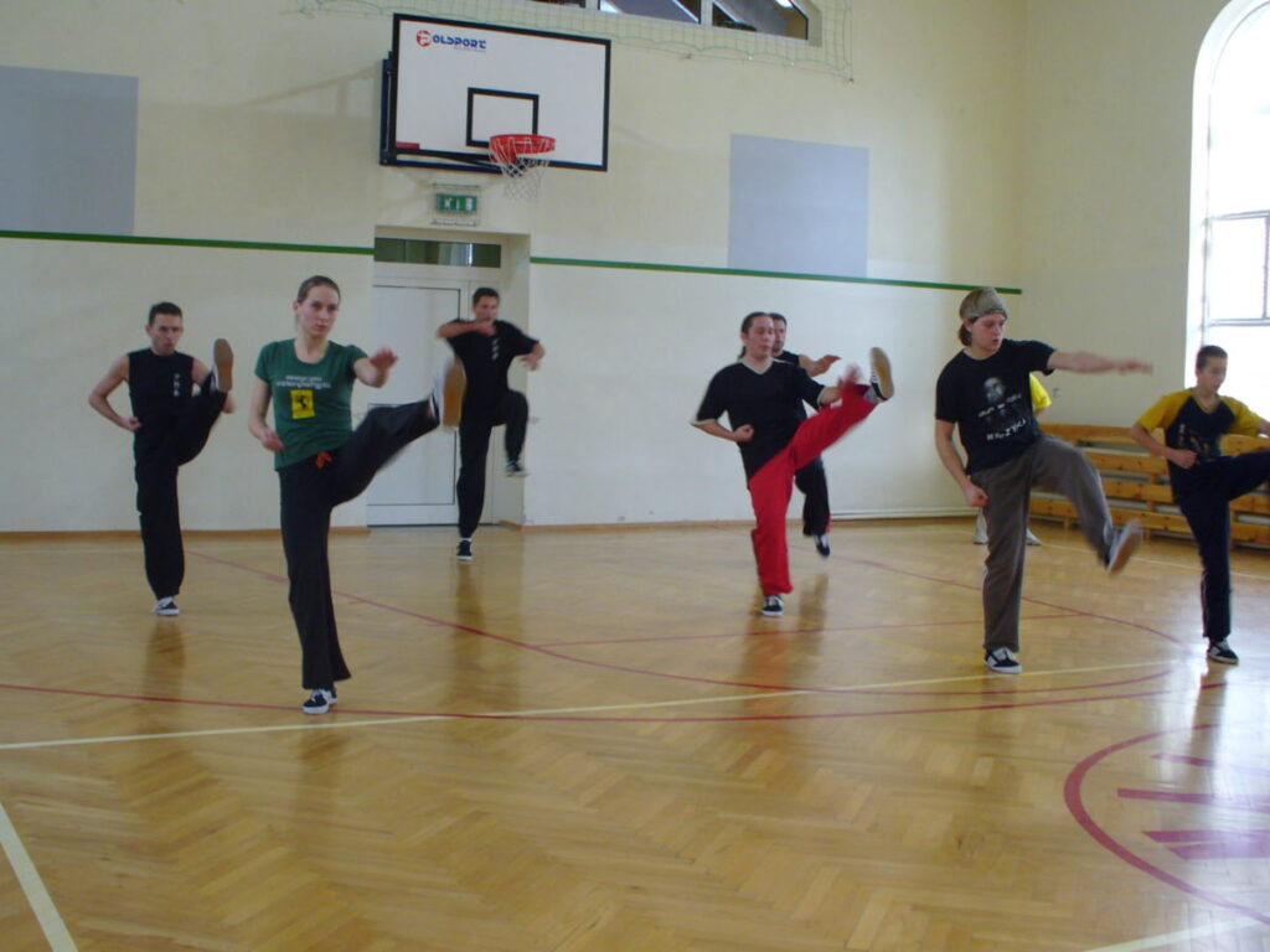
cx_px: 635
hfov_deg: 43.9
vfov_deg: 33.6
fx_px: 1578
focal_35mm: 43
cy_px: 476
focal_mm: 6.1
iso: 100
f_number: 2.8
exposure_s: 1/40
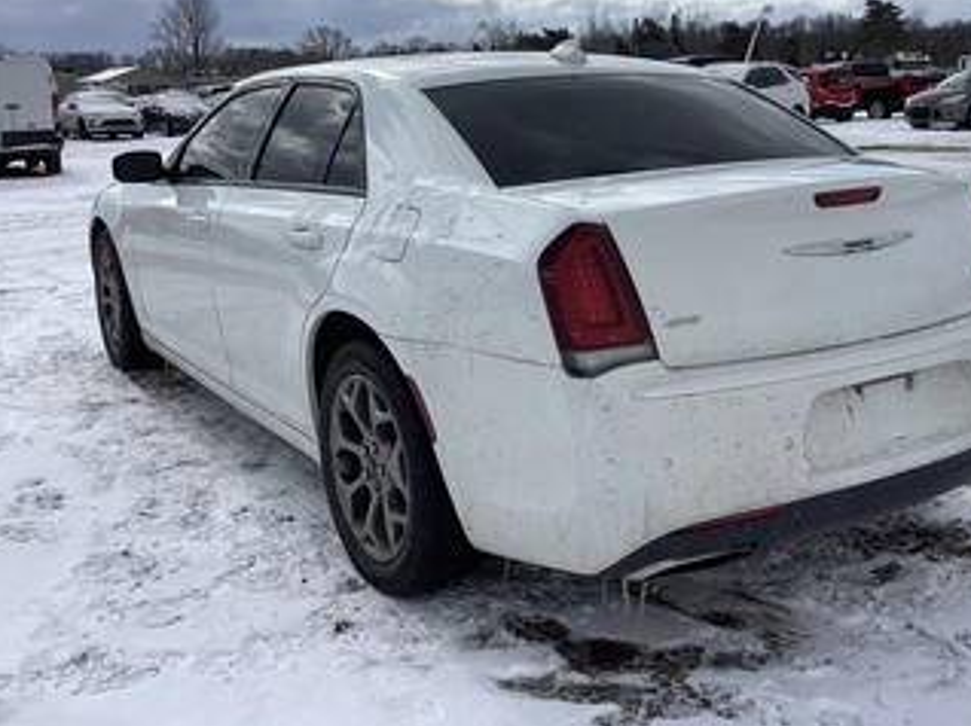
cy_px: 281
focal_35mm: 39
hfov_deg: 47.8
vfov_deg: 36.6
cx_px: 547
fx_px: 1093
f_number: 2.4
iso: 25
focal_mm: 3.3
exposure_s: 1/3268
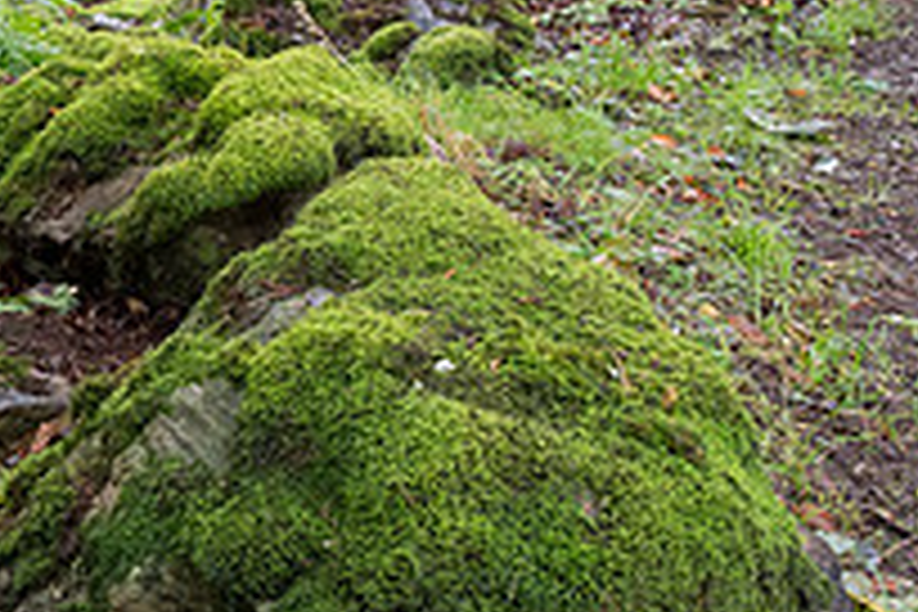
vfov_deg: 18.9
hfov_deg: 23.8
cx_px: -374
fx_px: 1810
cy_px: 70
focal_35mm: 71
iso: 800
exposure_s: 1/10
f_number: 7.1
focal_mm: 12
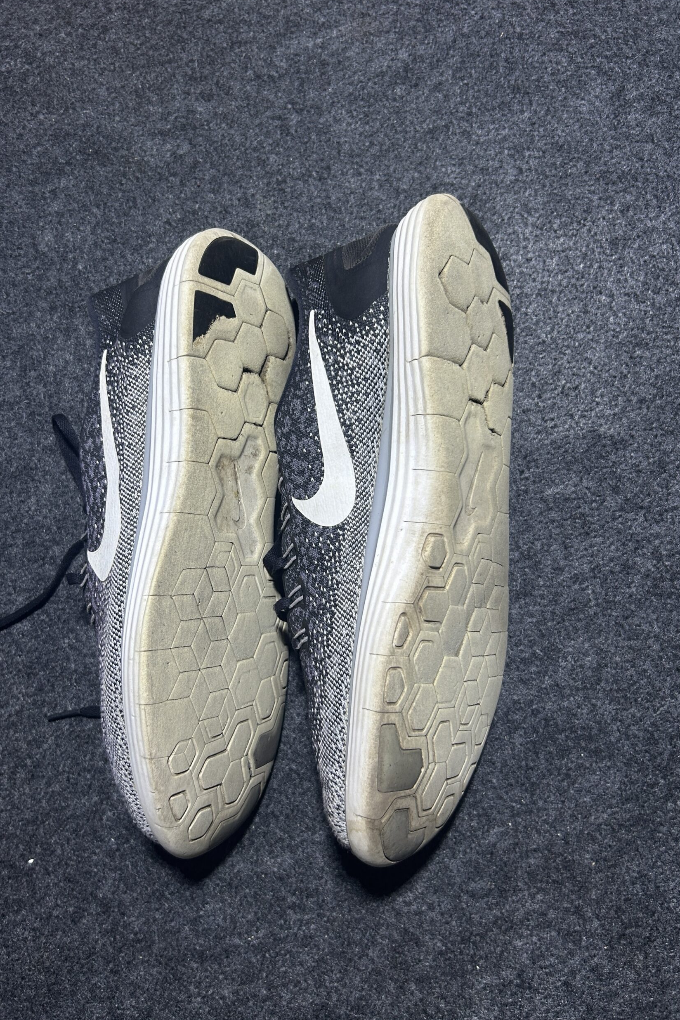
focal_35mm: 28
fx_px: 793
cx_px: 309
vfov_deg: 65.5
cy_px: 516
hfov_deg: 46.3
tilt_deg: -59.3
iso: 80
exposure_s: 1/100
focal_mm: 5.7
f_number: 1.5
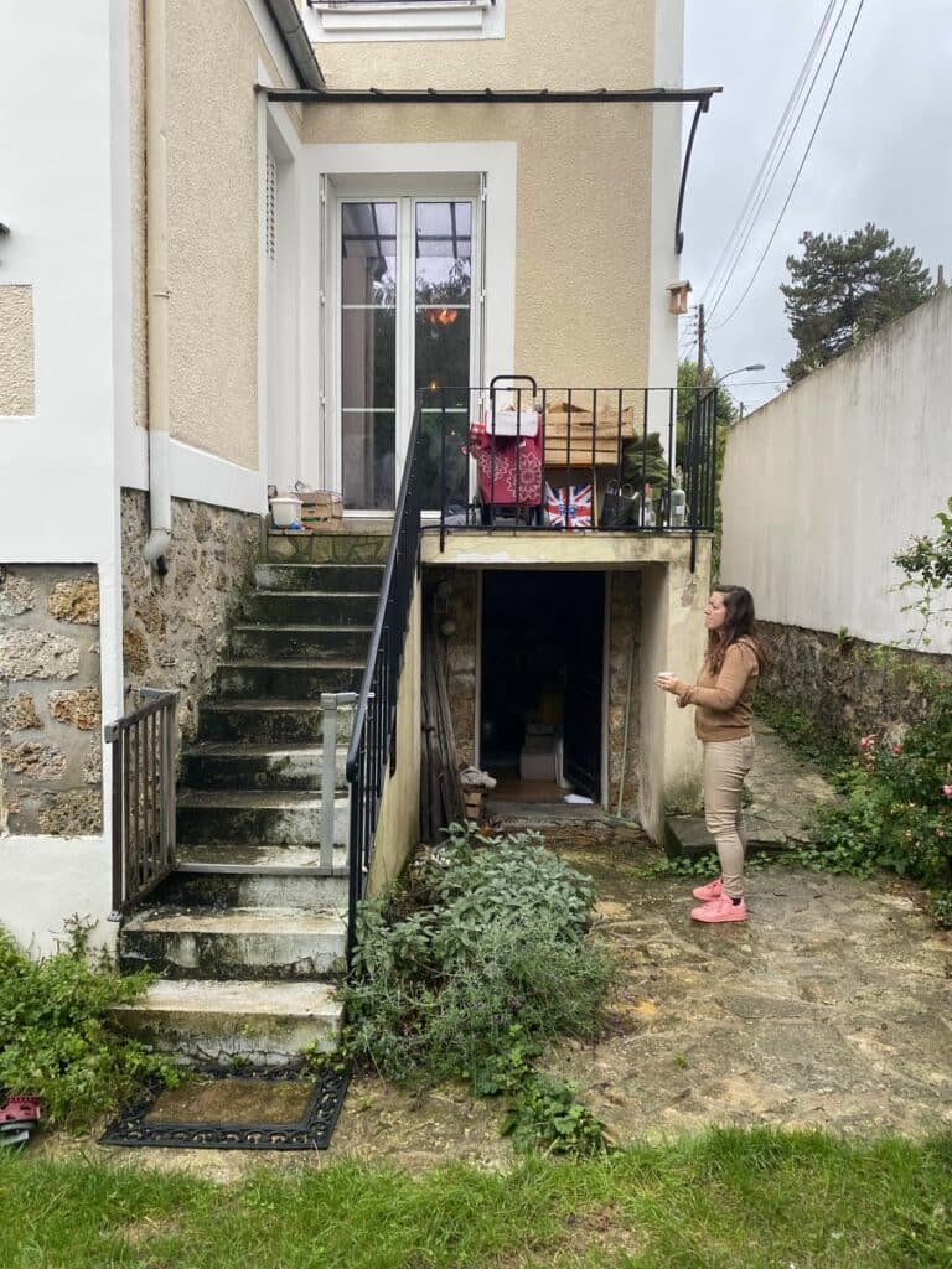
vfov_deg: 67.3
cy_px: 634
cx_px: 476
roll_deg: +0.0
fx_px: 953
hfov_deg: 53.1
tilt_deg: -1.8
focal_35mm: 26
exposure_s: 1/327
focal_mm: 4.25
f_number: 1.8
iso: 32
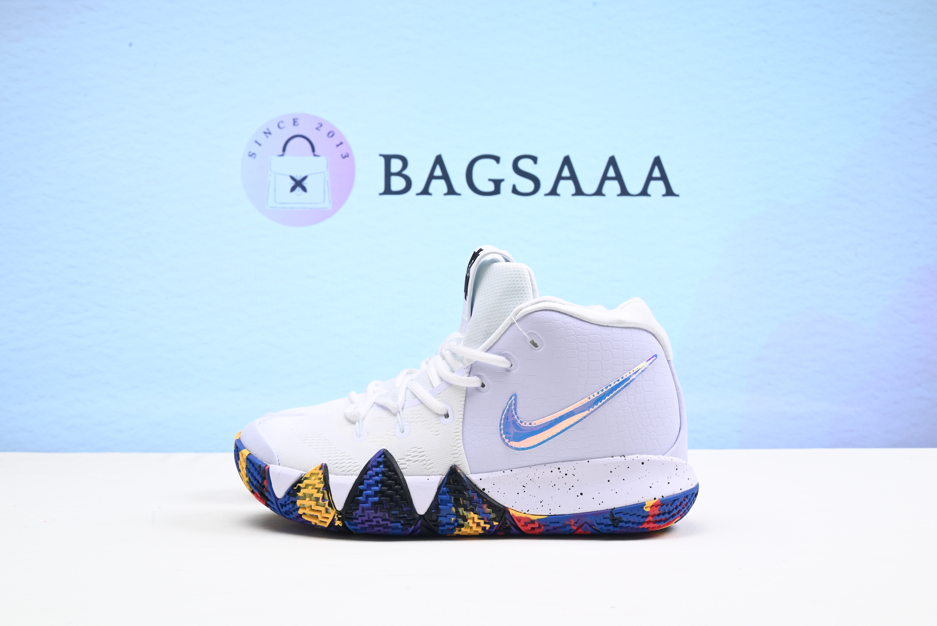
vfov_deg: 33.4
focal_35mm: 40
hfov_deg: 48.4
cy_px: 313
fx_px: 1041
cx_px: 468
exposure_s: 1/2
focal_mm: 40
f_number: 16
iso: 100
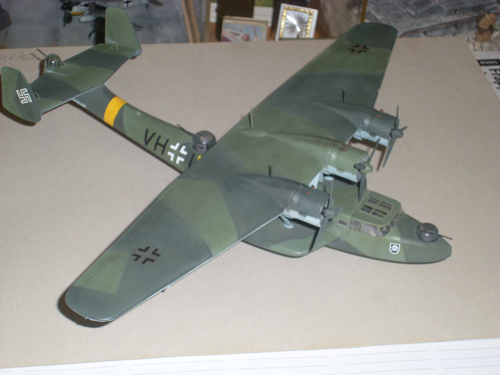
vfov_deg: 20.7
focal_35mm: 71
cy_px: 188
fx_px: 1026
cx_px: 250
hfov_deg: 27.4
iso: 160
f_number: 10.4
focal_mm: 11.7
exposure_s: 1/60
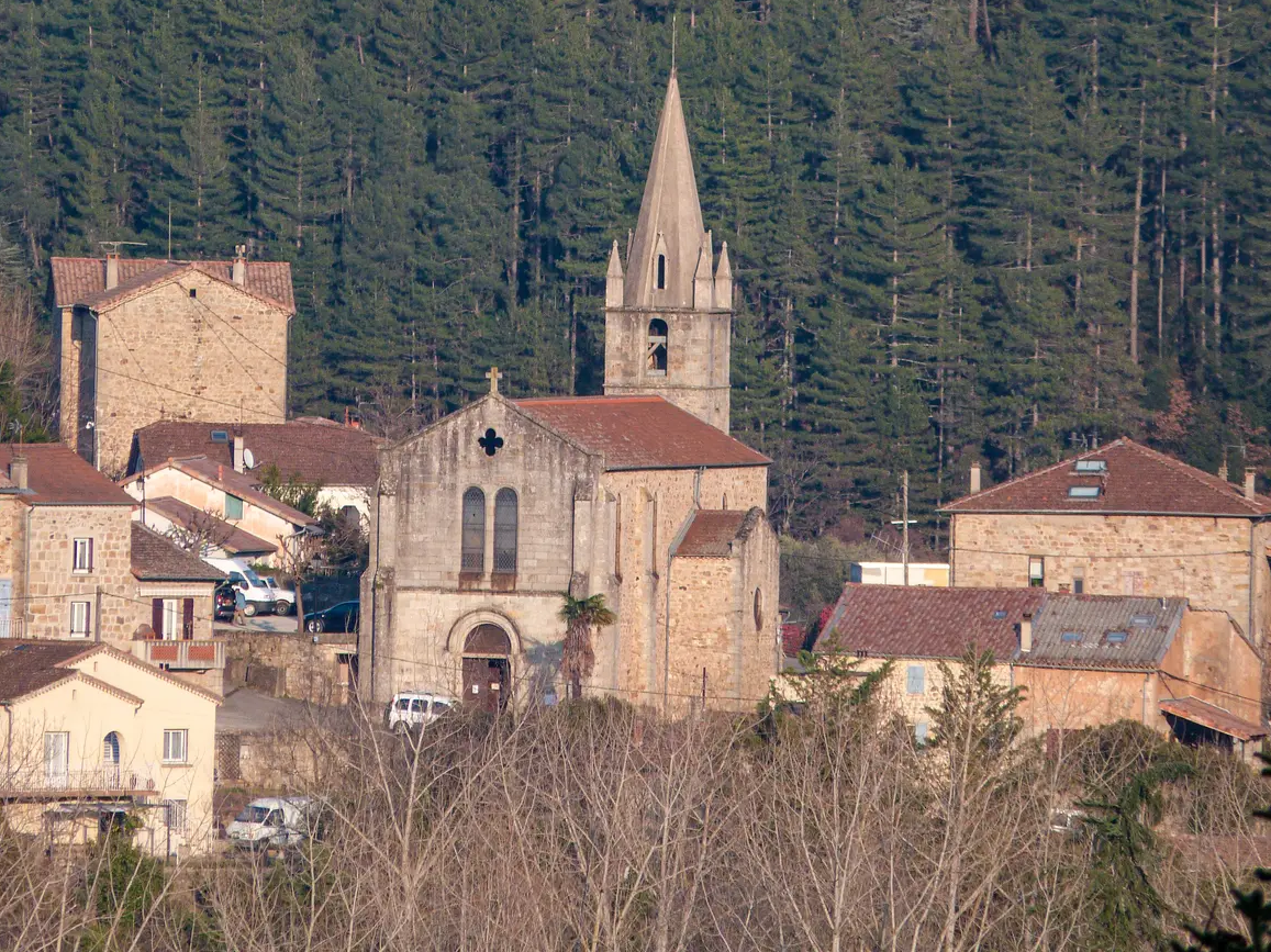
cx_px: 603
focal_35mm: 664
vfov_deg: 2.2
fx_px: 24373
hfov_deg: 3.0
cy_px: 426
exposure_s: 1/250
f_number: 5.2
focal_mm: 108
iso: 100
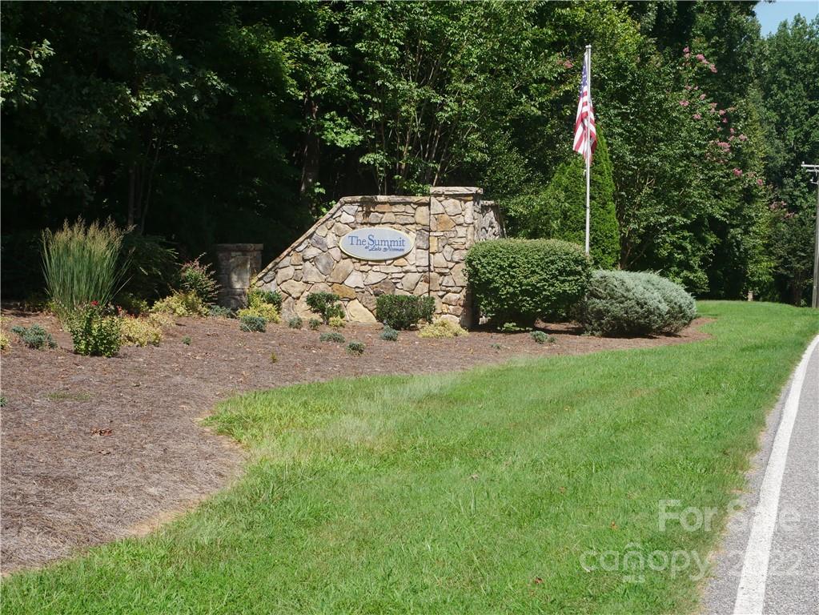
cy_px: 308
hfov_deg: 30.3
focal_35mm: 64
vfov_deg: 22.9
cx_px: 410
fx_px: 1515
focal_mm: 32
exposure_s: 1/320
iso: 200
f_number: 8
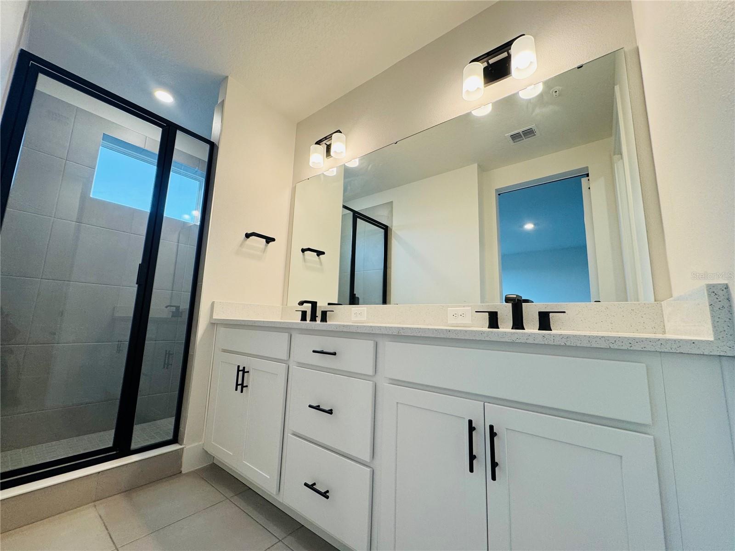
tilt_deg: +9.4
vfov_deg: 85.7
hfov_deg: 102.1
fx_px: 297
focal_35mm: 14
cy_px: 276
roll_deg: -1.9
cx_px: 368
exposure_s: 1/120
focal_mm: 2.22
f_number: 2.2
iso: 125
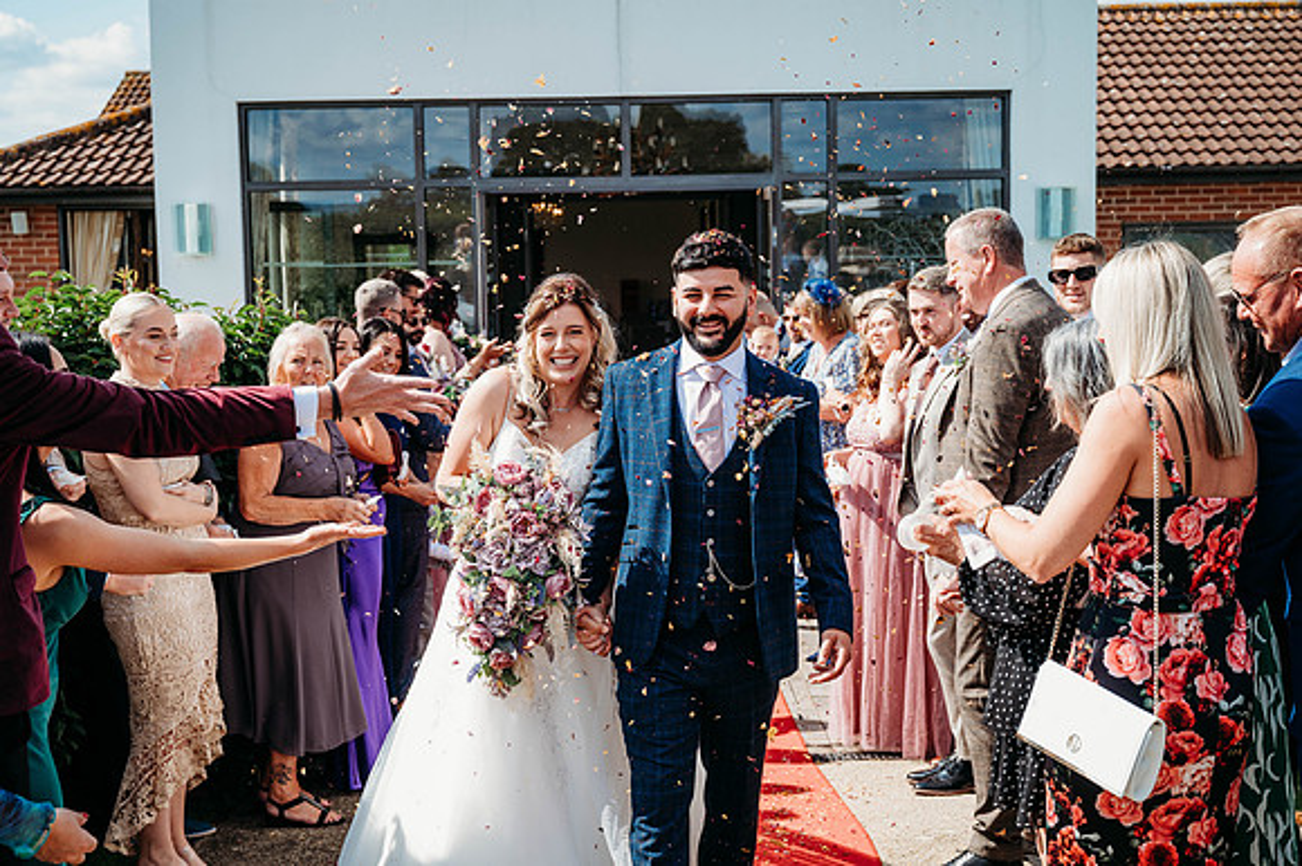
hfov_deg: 41.9
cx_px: 651
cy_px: 433
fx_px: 1699
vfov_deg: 28.6
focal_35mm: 47
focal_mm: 47
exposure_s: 1/800
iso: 280
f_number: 5
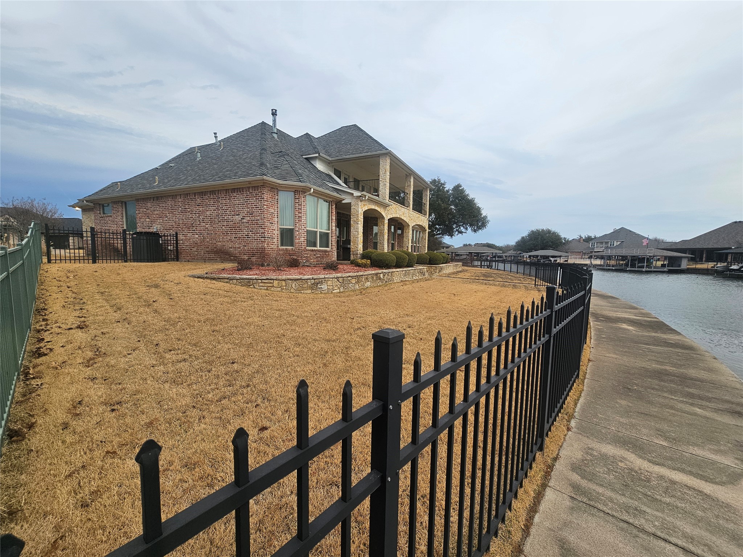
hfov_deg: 106.2
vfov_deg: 89.9
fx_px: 279
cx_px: 372
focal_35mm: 13
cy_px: 278
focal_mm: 2.2
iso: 50
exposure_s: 1/2510
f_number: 2.2
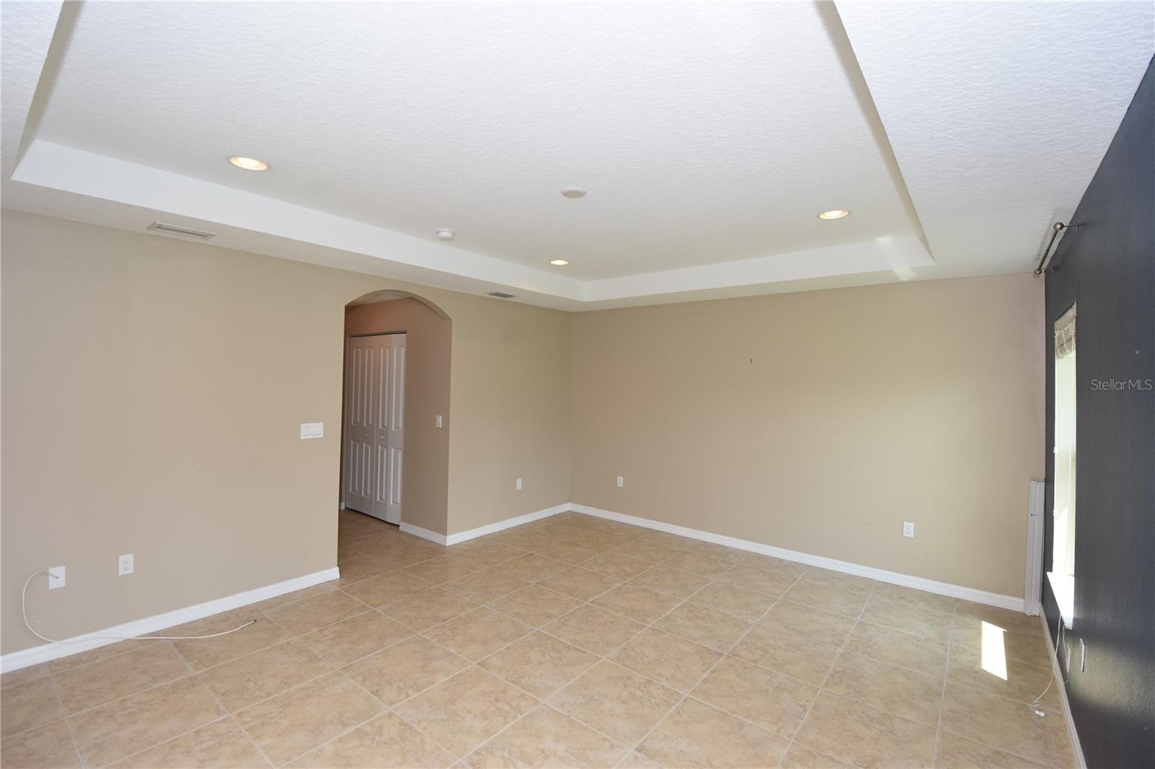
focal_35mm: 15
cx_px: 578
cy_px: 384
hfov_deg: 100.4
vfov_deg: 77.3
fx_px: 481
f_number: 4.5
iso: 200
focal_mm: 10
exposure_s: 1/80
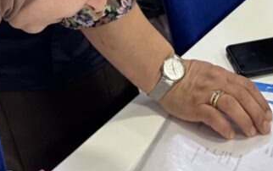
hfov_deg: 20.5
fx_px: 752
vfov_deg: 11.9
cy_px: -140
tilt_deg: -18.7
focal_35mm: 101
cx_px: 191
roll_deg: +3.0
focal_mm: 6.76
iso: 320
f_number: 1.78
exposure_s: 1/50
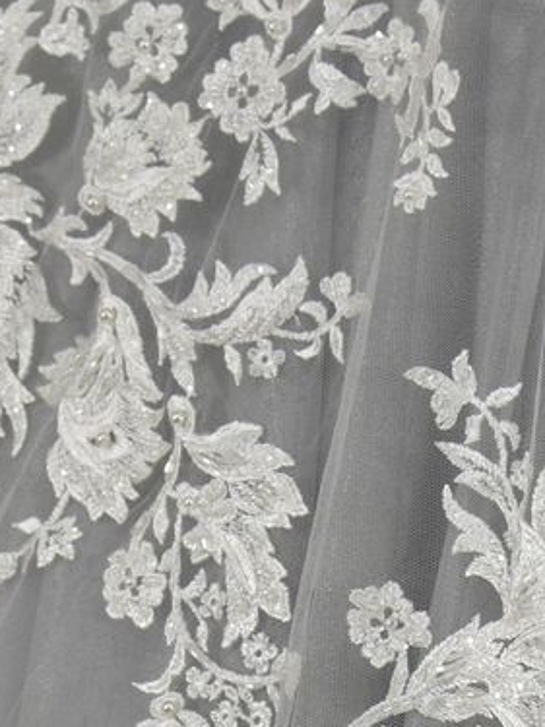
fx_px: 5089
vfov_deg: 8.2
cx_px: 626
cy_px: 580
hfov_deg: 6.1
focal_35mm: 242
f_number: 5
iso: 100
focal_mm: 35
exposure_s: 1/30
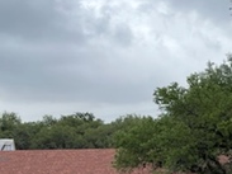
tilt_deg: +2.5
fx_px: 609
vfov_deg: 16.0
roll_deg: +0.9
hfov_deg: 21.0
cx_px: 10
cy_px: 151
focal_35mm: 91
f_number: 1.6
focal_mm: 4.2
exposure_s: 1/855
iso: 32
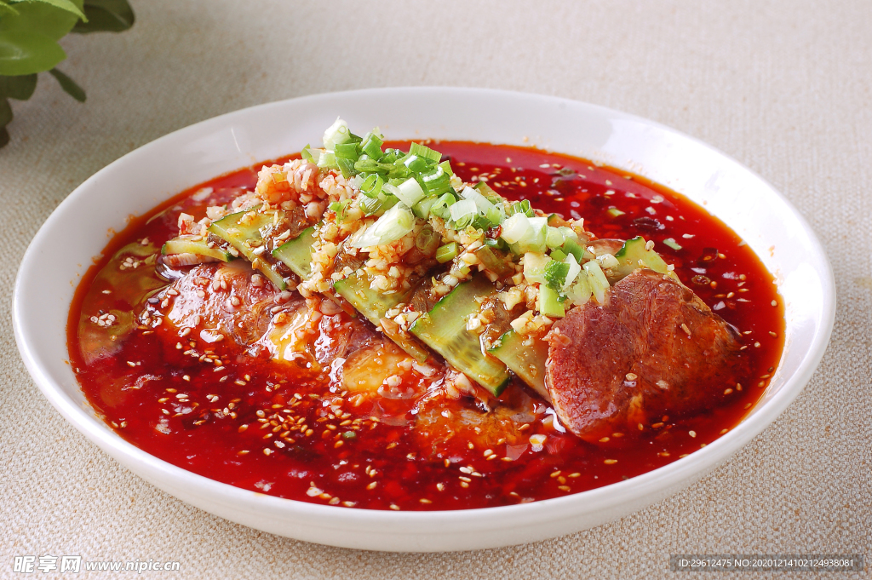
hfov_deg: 27.0
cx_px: 436
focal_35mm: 75
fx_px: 1815
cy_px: 290
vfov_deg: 18.2
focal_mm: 50
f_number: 11
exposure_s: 1/200
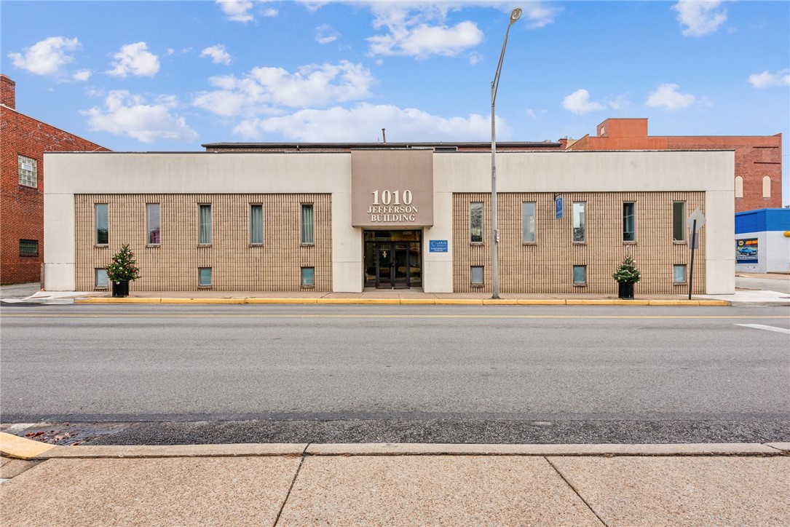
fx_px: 417
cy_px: 264
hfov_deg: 86.9
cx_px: 395
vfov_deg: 64.6
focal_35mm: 19
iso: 50
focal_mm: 19
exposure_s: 1/10
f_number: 11
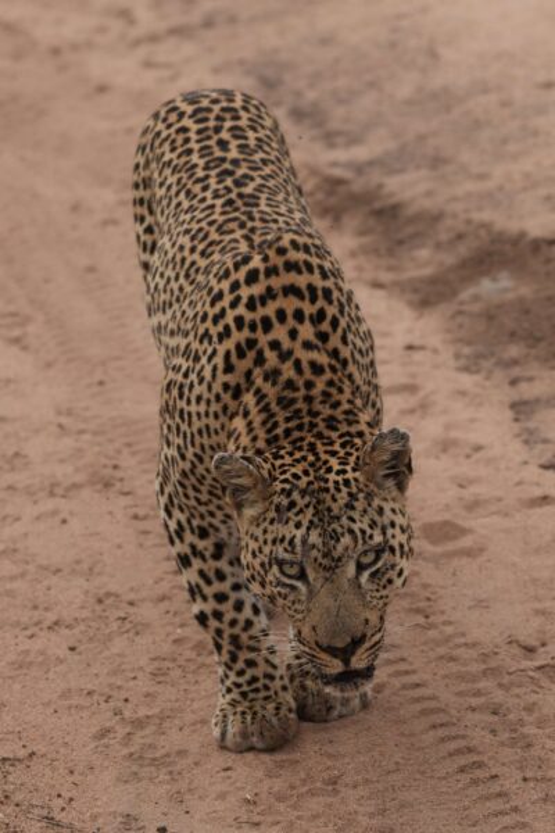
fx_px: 2729
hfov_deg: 11.6
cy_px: 416
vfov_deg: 17.3
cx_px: 278
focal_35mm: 118
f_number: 2.8
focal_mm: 79
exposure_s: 1/640
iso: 100
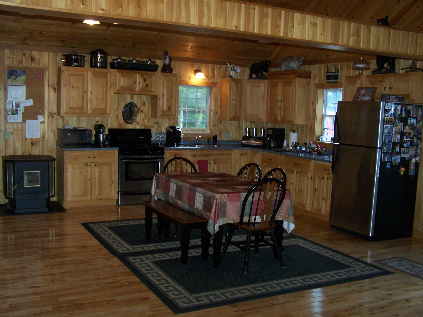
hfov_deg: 49.0
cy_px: 158
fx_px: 464
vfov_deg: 37.7
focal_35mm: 38
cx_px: 212
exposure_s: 1/60
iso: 160
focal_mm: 6.3
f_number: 2.8
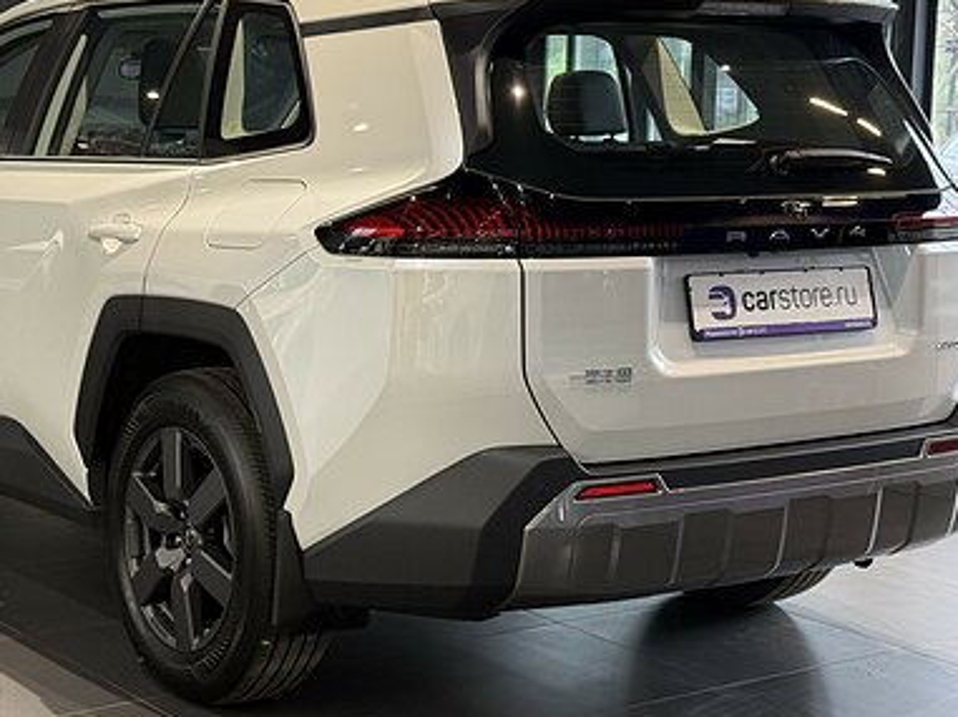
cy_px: 309
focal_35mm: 69
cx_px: 367
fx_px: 1908
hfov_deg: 28.1
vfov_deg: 21.3
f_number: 1.78
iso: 125
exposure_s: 1/50
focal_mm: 6.76
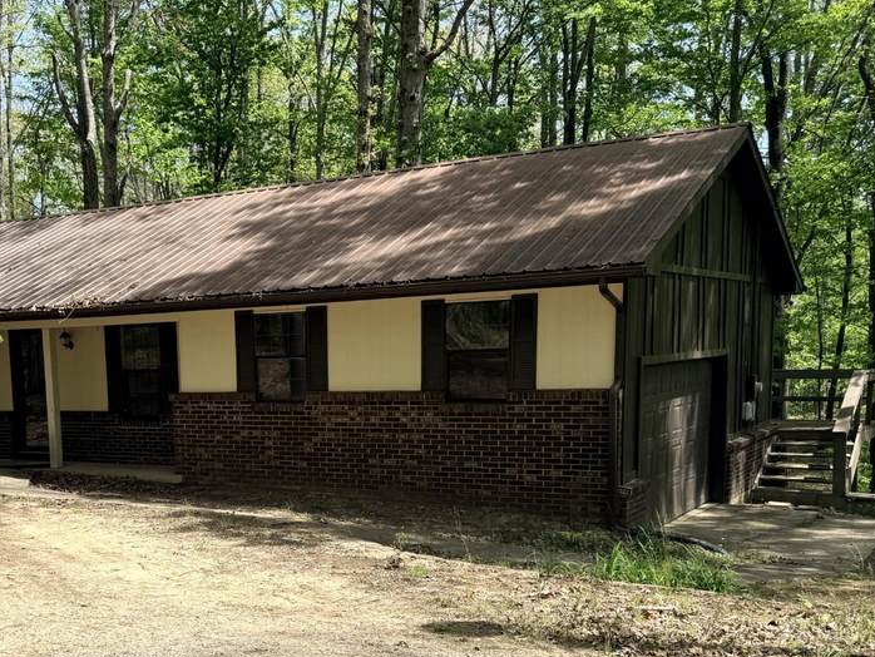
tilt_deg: -0.3
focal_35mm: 44
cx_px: 241
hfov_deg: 41.9
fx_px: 1113
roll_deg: +4.3
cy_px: 522
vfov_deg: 32.1
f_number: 1.78
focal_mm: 6.76
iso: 80
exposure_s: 1/2445
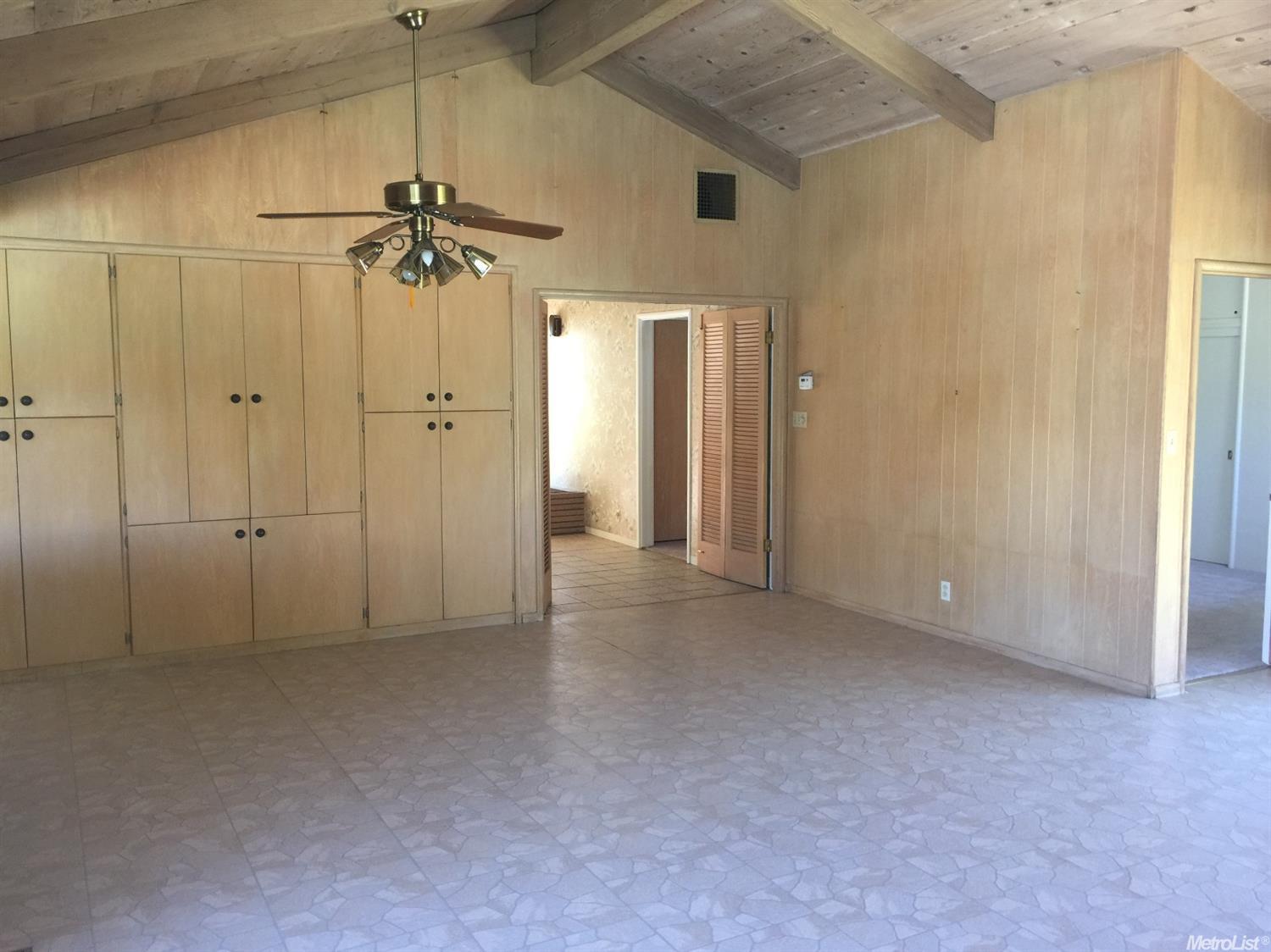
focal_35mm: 29
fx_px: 1064
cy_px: 476
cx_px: 636
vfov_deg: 48.2
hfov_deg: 61.7
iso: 40
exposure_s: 1/15
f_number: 2.2
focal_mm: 4.15
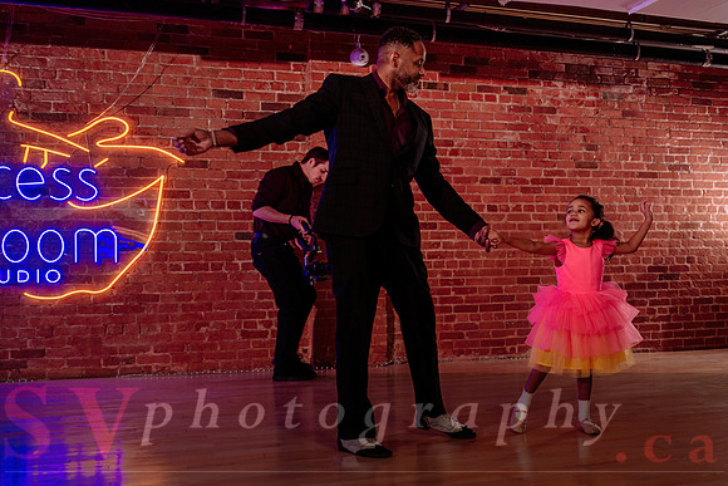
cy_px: 256
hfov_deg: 44.5
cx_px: 505
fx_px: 871
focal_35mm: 43
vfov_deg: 31.2
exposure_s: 1/250
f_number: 2
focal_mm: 31
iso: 500
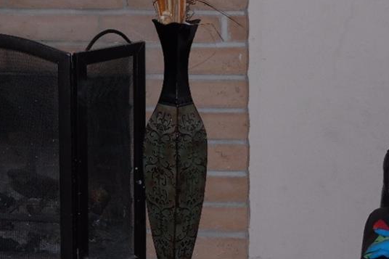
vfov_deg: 12.1
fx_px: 1210
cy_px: 30
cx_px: 168
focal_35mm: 112
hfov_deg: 18.3
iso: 400
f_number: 4
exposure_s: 1/50
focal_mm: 26
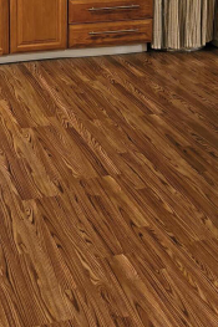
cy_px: -11
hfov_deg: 20.2
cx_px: 29
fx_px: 600
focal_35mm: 66
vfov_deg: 28.4
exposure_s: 1/60
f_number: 1.7
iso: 1604
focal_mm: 4.68
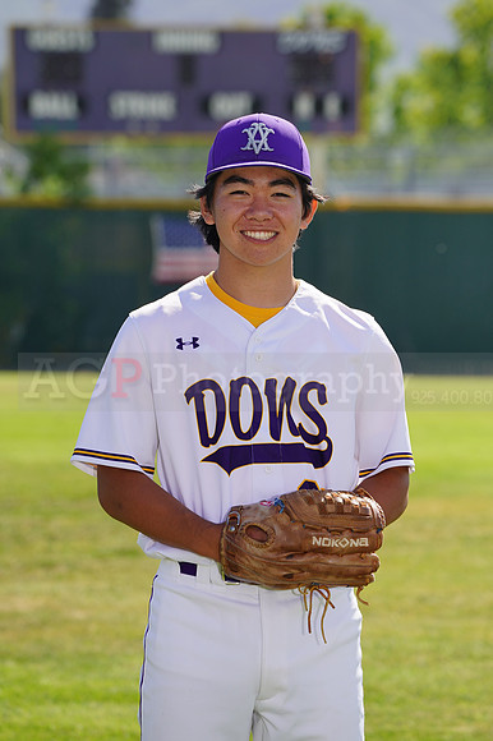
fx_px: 4894
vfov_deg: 8.7
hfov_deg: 5.8
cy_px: 370
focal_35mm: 238
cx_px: 246
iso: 100
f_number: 8
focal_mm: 238
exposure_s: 1/250
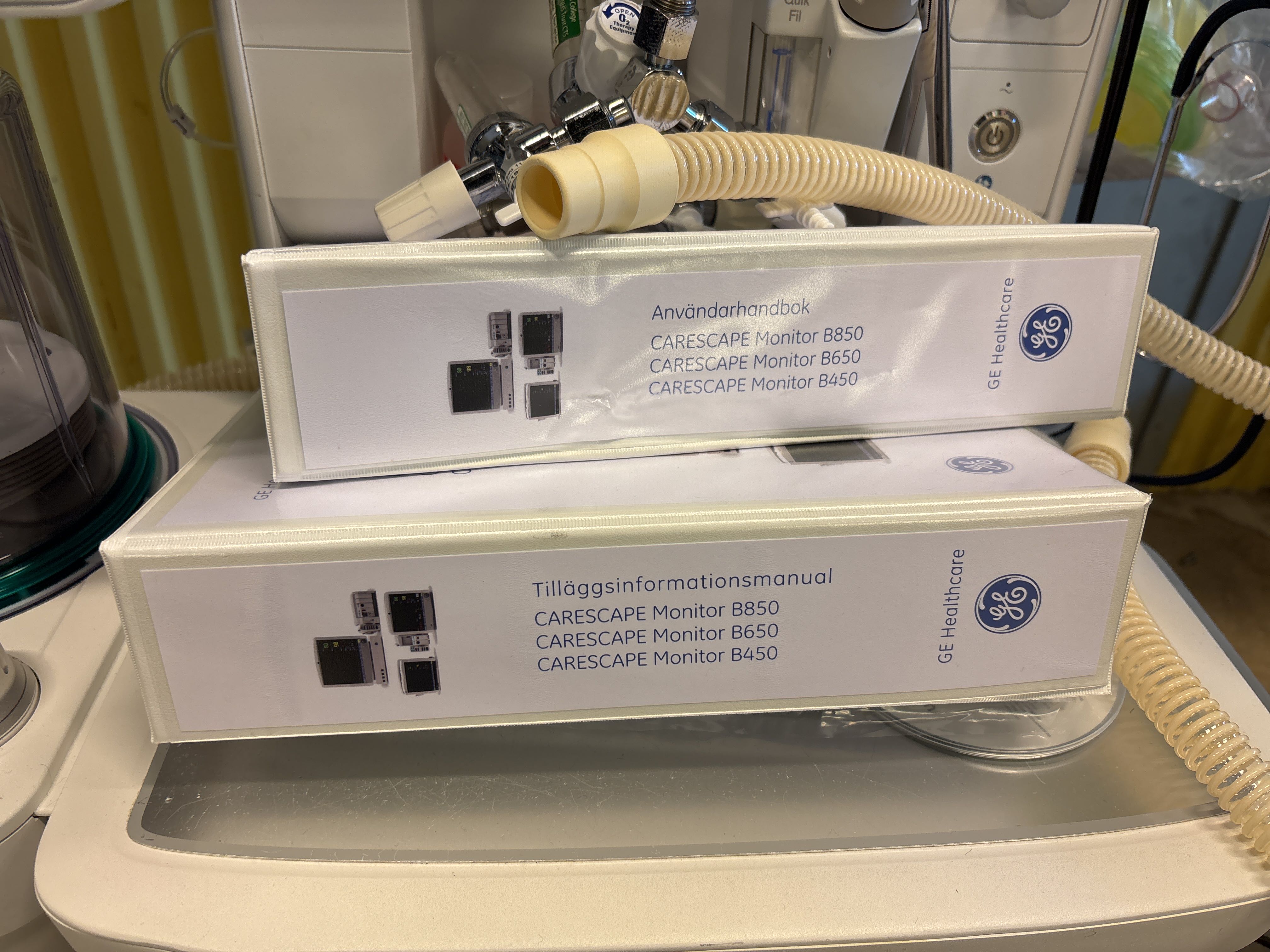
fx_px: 954
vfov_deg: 53.1
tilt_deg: -33.8
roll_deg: -4.8
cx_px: 635
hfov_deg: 67.3
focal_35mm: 26
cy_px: 476
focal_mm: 5.96
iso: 80
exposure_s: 1/50
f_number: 1.6
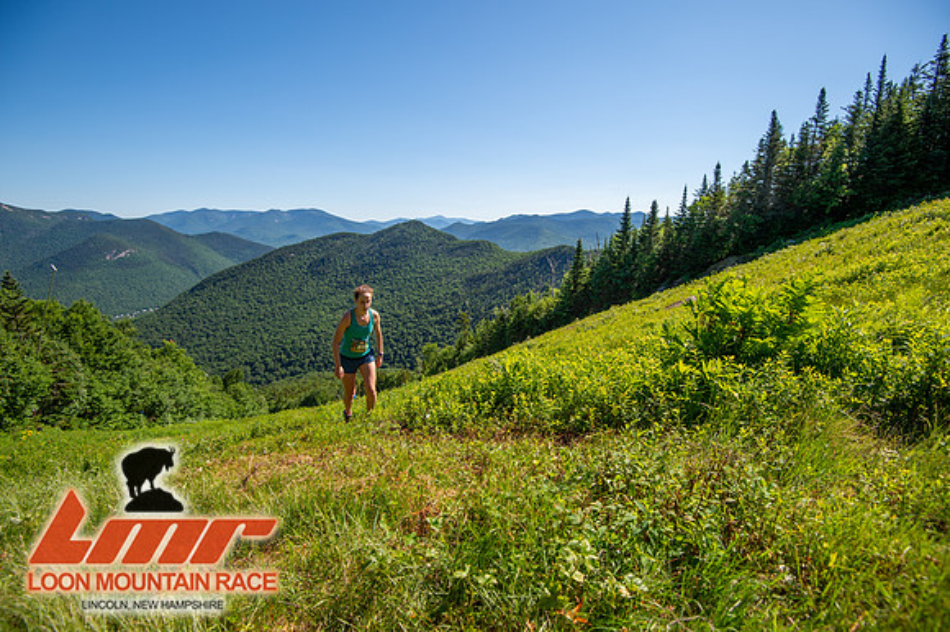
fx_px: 422
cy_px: 316
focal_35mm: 16
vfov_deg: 73.7
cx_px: 475
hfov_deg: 96.8
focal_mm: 16
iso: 100
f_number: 5
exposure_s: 1/640
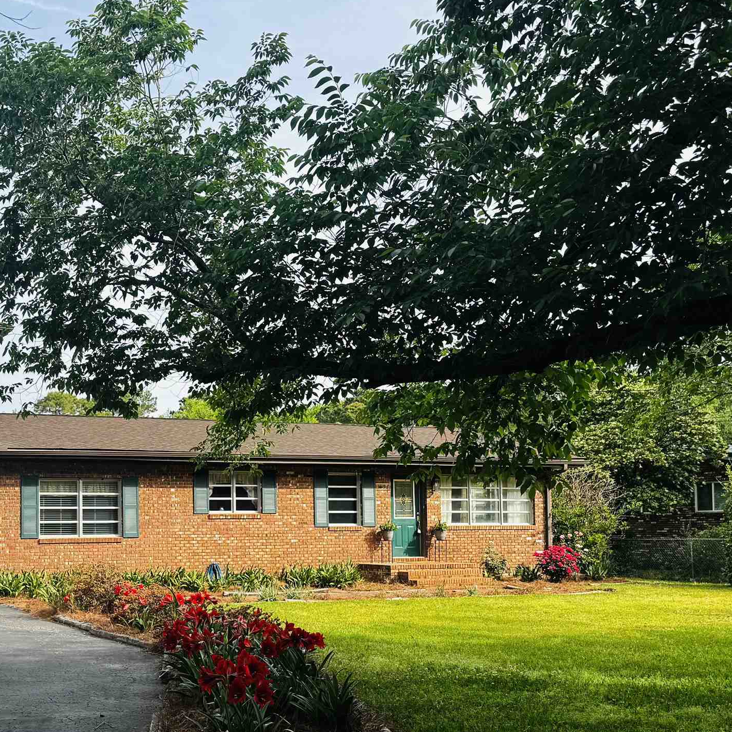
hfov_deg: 35.8
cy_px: 473
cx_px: 172
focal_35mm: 46
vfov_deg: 36.5
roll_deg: +0.6
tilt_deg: +2.0
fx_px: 1101
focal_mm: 6.76
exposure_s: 1/3597
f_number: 1.78
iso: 80
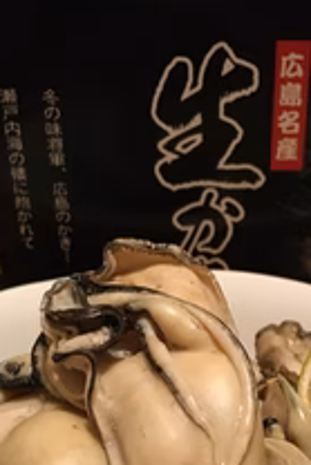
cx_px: 222
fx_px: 750
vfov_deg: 33.2
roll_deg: -0.9
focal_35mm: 58
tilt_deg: -34.0
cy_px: 389
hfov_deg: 23.3
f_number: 2.2
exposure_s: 1/15
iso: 200
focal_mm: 4.15
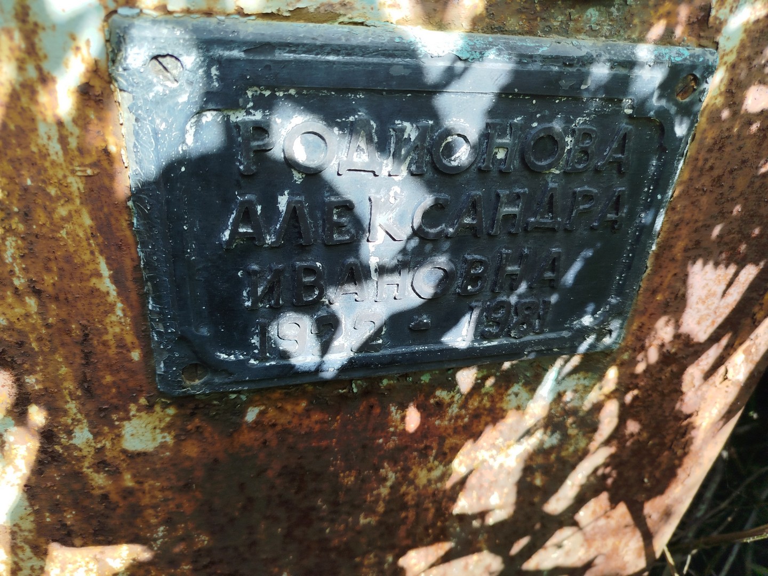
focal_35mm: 24
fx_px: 532
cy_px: 288
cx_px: 384
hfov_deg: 71.6
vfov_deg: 56.8
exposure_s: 1/215
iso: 50
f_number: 1.7
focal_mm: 5.31
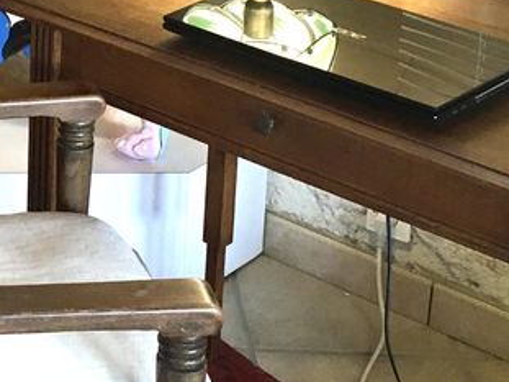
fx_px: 1646
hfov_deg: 16.8
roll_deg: -1.6
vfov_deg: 12.8
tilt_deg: -18.0
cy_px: -95
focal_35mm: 112
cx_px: -105
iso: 125
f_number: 2.2
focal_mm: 4.15
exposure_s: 1/33
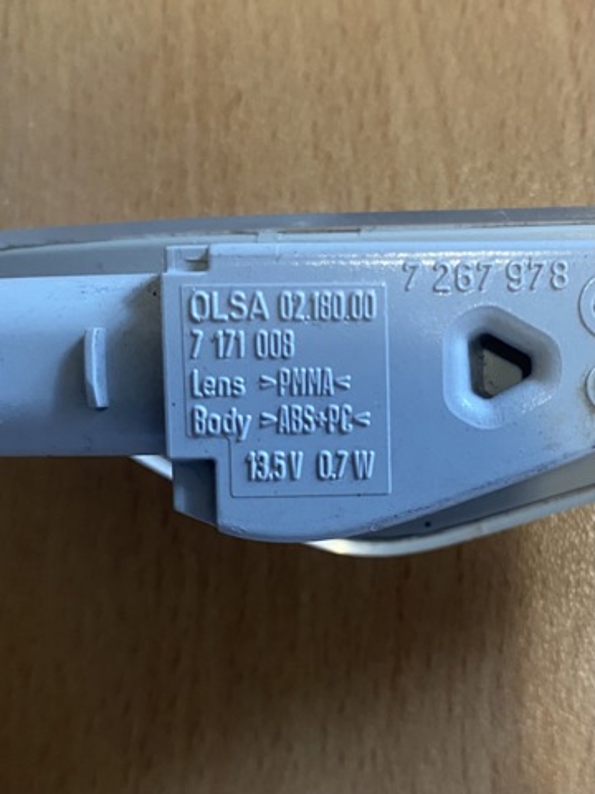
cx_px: 298
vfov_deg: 69.4
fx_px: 573
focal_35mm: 25
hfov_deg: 54.9
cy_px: 397
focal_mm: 4.25
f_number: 1.8
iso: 320
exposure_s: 1/50
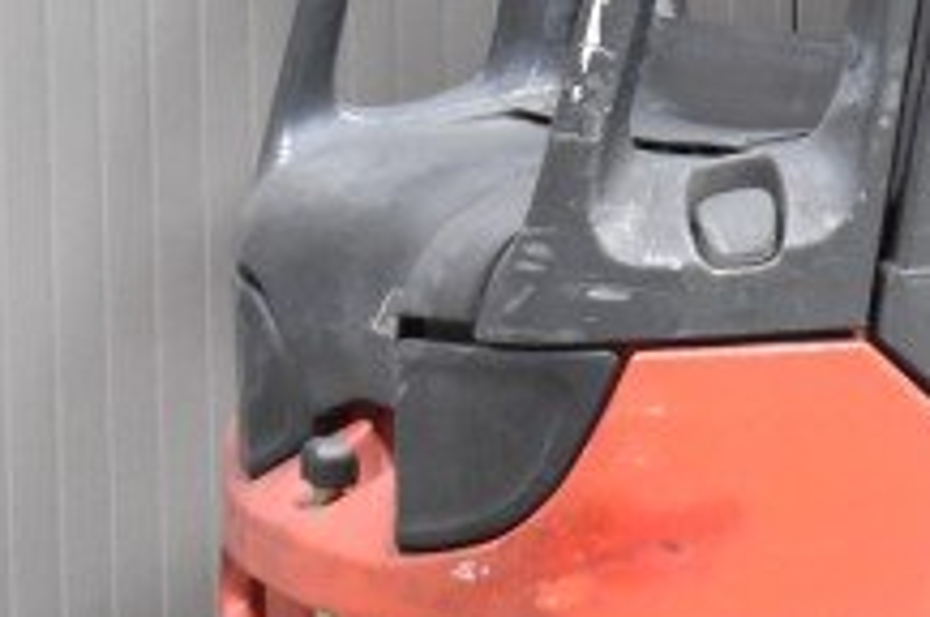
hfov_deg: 9.1
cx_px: 1637
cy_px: -77
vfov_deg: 6.3
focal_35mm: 216
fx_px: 5572
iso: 1600
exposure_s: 1/25
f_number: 4.5
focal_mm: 26
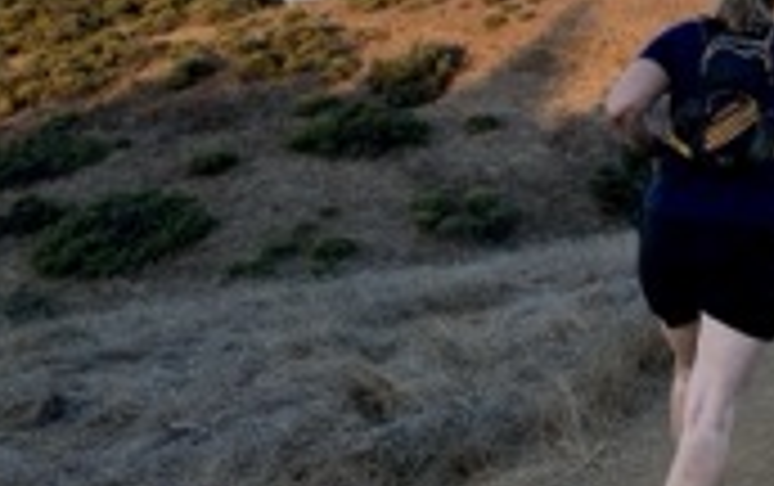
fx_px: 1352
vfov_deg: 20.1
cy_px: 86
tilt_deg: -1.8
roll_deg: -2.9
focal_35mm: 64
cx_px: 698
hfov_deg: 30.5
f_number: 1.8
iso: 25
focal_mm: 4.25
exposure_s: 1/696
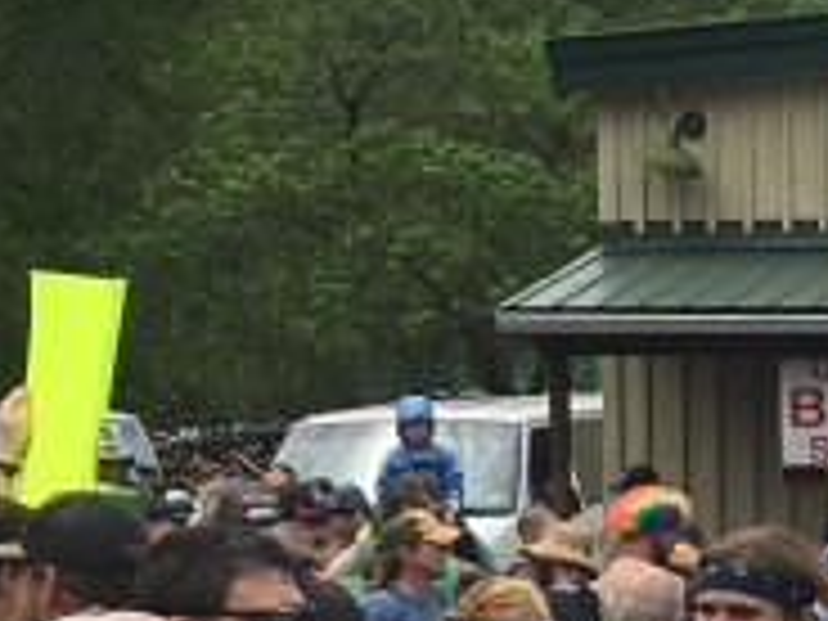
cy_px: 544
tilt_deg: -3.8
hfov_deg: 11.8
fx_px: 3851
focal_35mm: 161
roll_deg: +1.6
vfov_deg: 9.2
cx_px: 1179
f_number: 2.2
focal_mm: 4.15
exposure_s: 1/2024
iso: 25
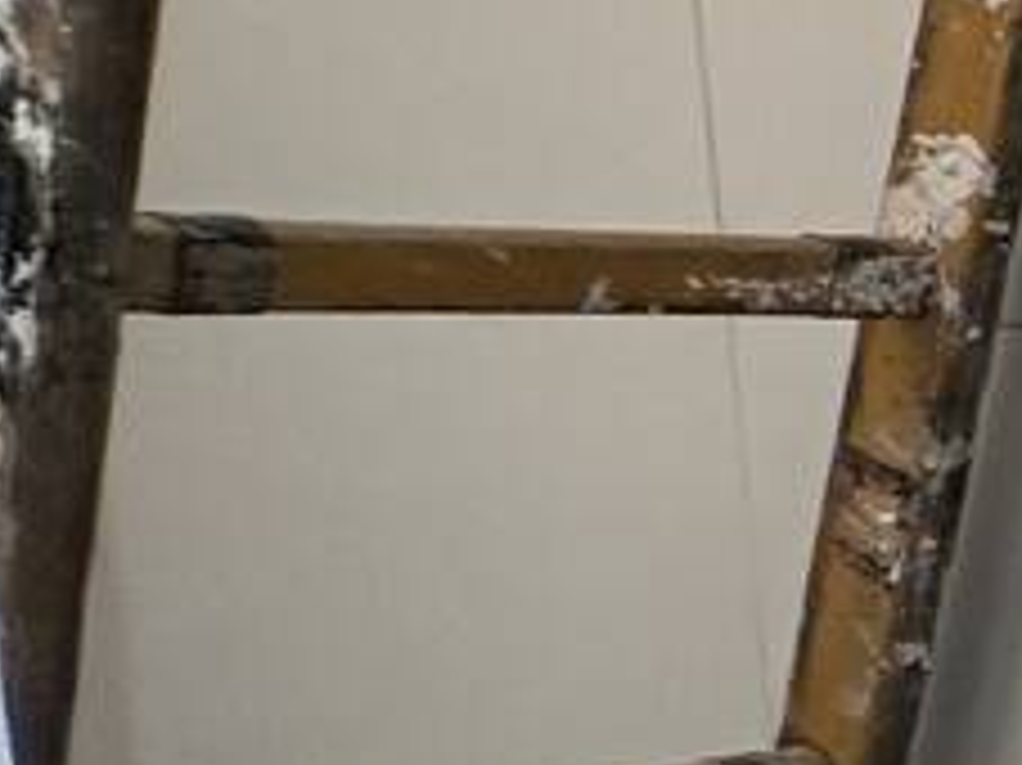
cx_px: 3025
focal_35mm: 89
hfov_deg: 11.7
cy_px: 806
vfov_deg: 16.2
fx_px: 2626
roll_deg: -2.6
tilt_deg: -8.7
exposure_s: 1/99
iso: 160
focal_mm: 2.22
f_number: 2.2
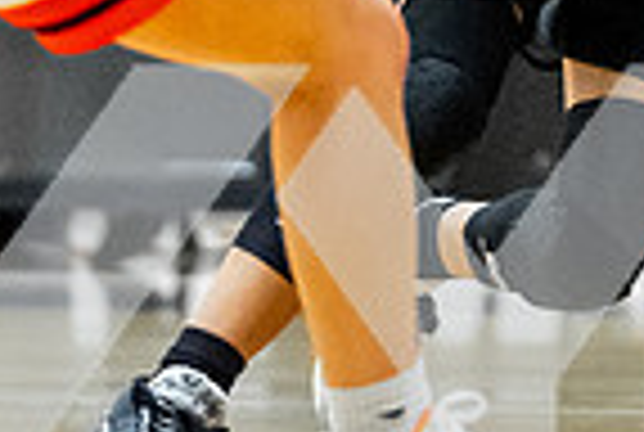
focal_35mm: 802
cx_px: 1170
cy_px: -210
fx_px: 14377
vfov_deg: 1.7
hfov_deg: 2.6
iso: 2000
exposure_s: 1/1250
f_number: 2.8
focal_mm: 140
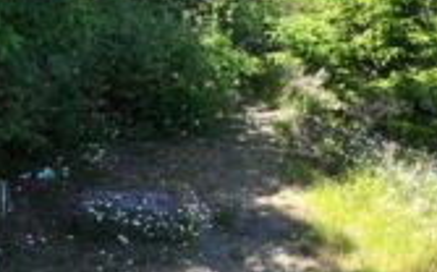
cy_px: 186
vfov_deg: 21.1
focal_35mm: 61
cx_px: 157
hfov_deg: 33.3
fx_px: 726
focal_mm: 12.29
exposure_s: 1/800
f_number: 2.8
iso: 190
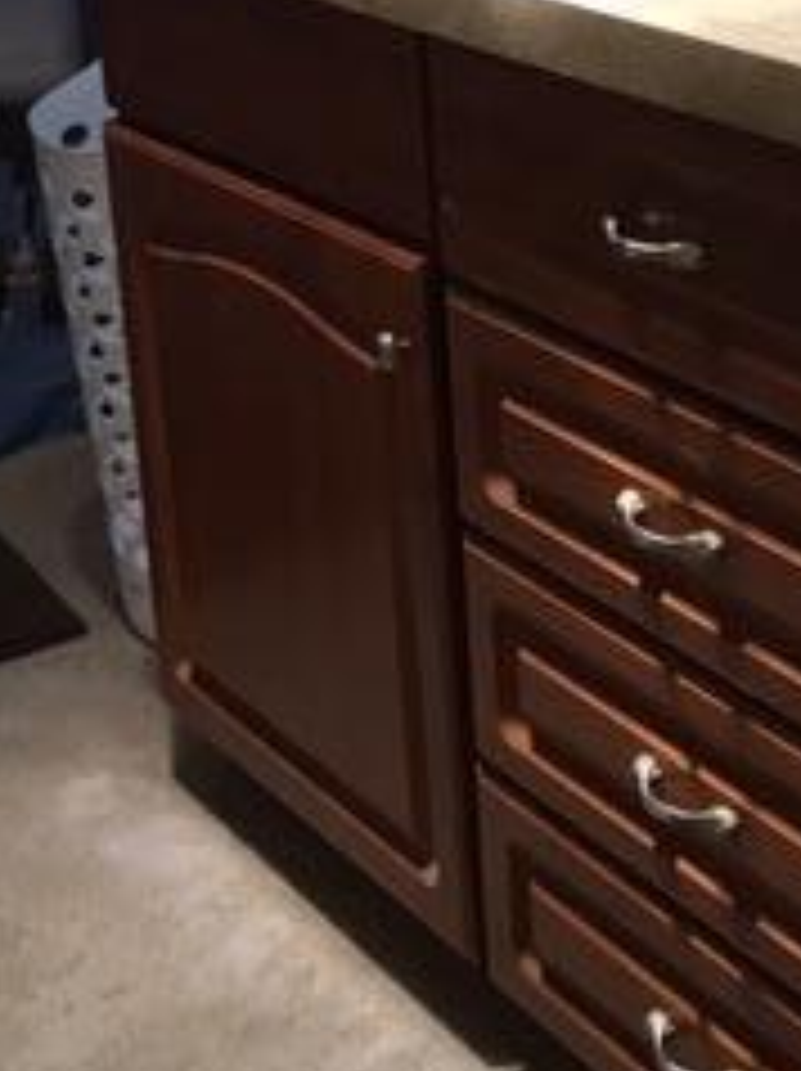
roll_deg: +3.2
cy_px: -50
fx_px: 2411
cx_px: 896
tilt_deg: -13.5
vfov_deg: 23.8
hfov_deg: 18.1
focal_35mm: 78
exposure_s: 1/30
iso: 64
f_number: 2.2
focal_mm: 4.15
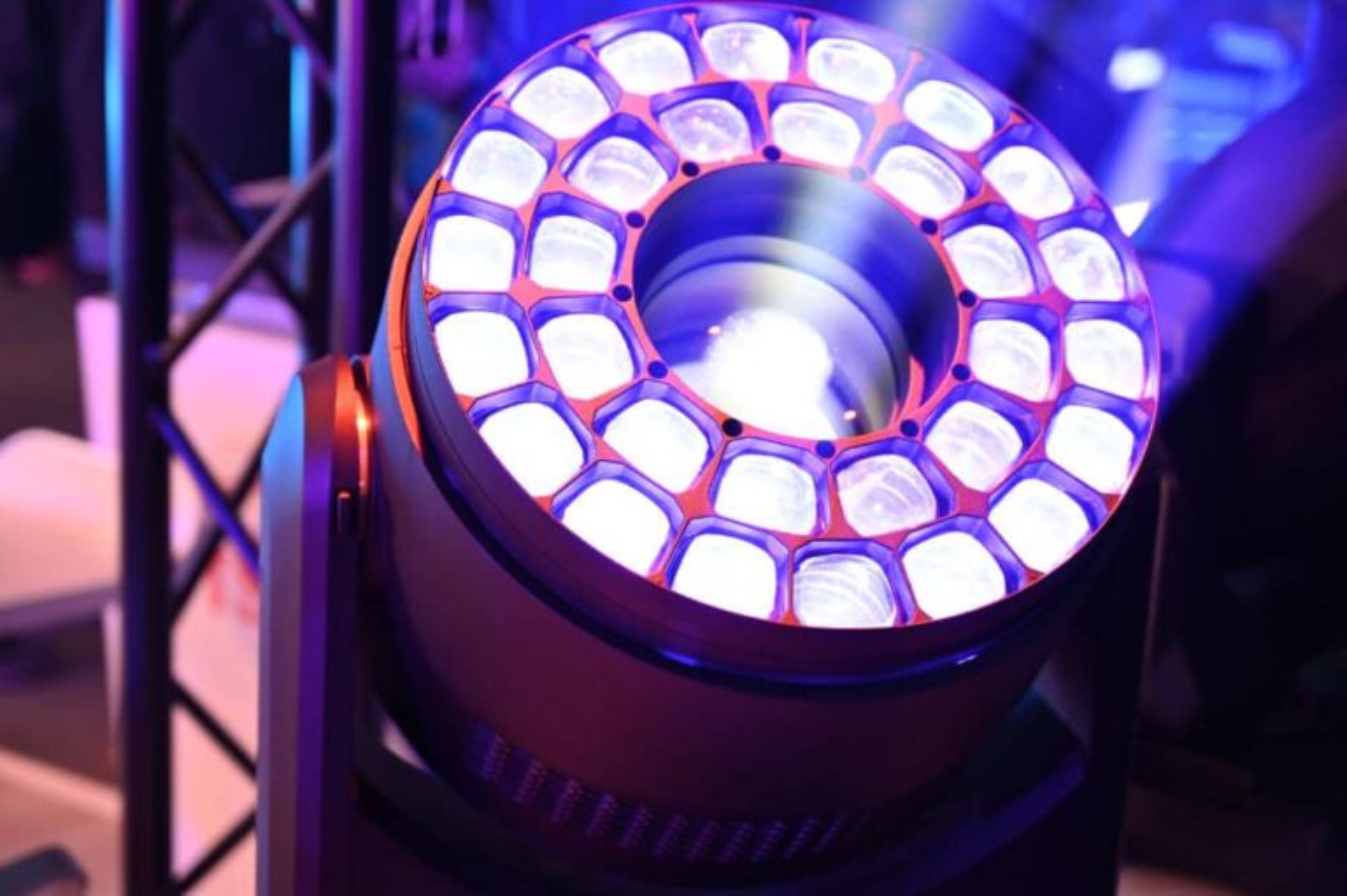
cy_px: 448
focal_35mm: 63
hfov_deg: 31.9
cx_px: 674
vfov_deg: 21.5
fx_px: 2356
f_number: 4
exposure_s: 1/125
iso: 1400
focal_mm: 63
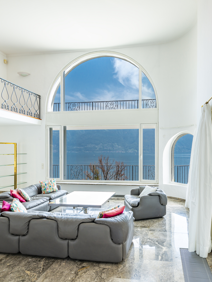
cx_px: 118
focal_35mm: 21
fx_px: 171
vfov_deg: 79.0
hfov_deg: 63.3
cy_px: 143
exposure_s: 1/10
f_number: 9
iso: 100
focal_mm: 14
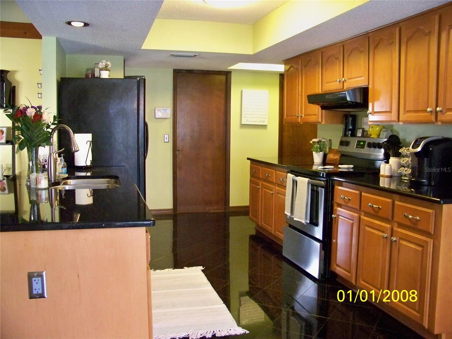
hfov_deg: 55.4
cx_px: 226
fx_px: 431
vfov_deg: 42.9
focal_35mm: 33
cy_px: 170
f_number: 2.8
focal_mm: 5.85
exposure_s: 1/30
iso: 800
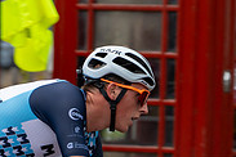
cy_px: 98
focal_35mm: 581
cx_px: -61
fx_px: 3808
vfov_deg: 2.4
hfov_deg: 3.5
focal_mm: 161
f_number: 2.8
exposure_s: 1/800
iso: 500
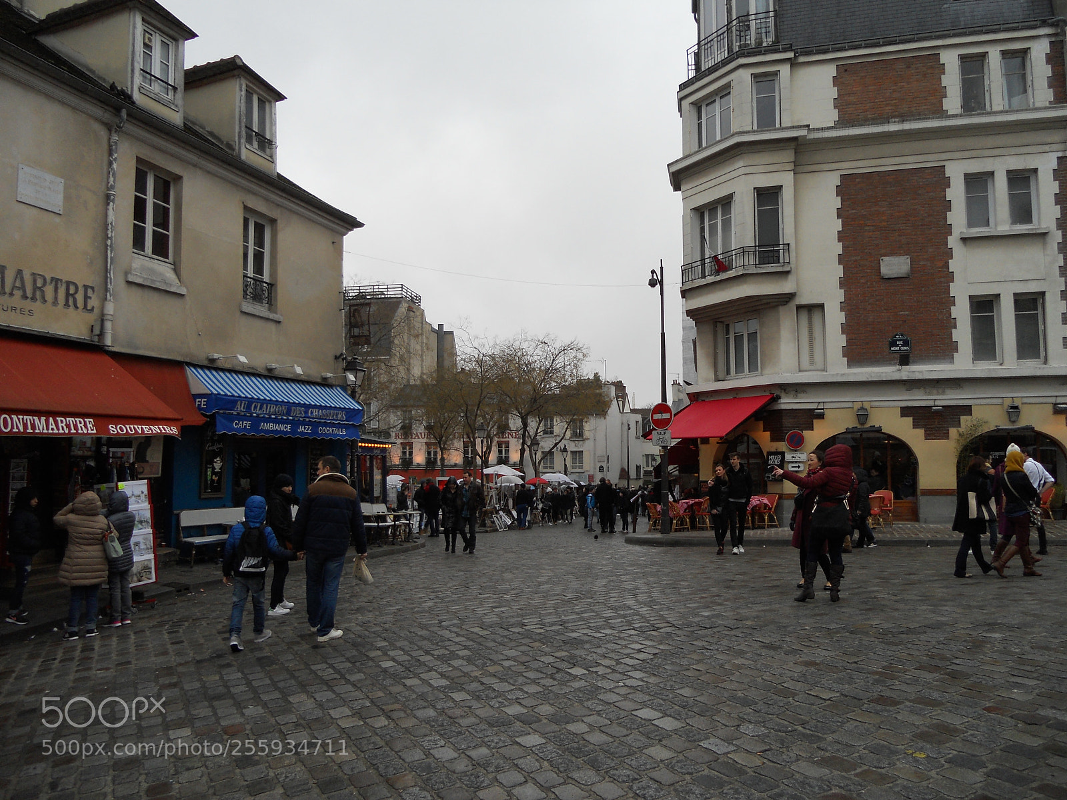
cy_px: 400
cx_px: 534
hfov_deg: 65.3
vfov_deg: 51.4
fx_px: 832
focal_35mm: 27
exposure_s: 1/250
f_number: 3.2
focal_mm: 4.9
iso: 80
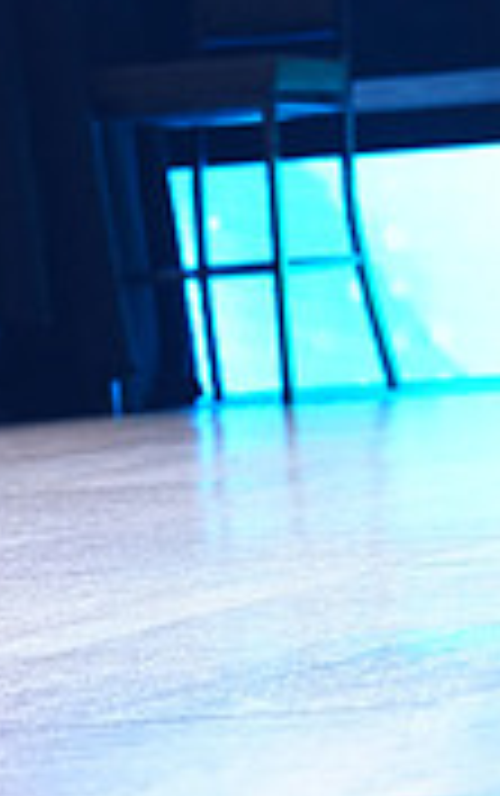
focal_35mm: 431
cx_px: 619
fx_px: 9374
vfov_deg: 4.8
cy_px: -301
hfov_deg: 3.1
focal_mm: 129
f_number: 2.8
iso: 1250
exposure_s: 1/640
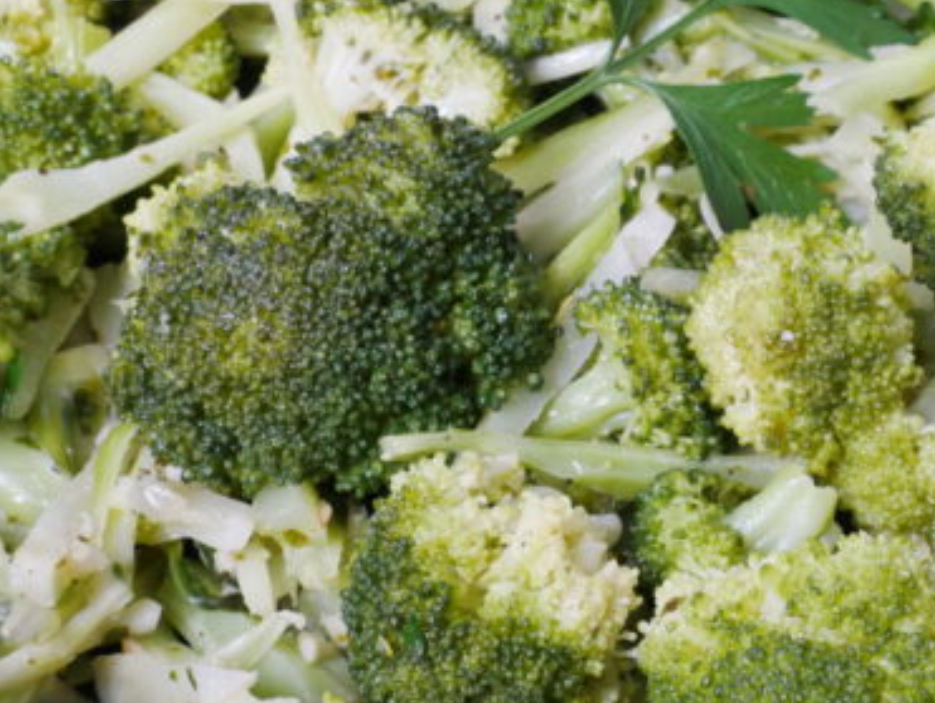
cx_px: 685
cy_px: 168
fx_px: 2460
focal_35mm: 91
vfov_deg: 16.2
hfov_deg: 21.4
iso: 800
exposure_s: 1/4
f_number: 11
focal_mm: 22
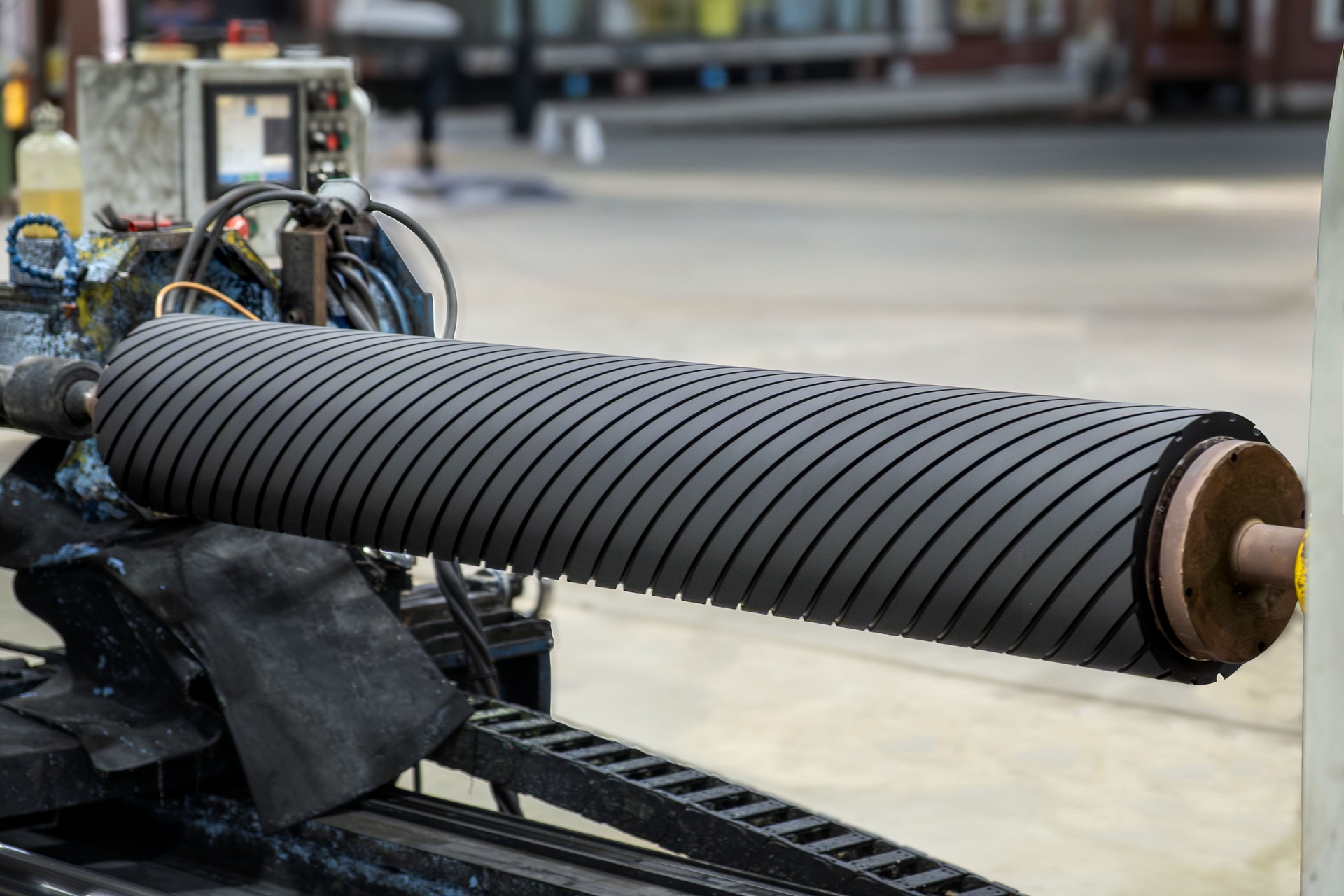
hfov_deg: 24.5
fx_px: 3098
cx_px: 672
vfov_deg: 16.5
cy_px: 448
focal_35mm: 83
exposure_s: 1/100
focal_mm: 55
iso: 3200
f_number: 4
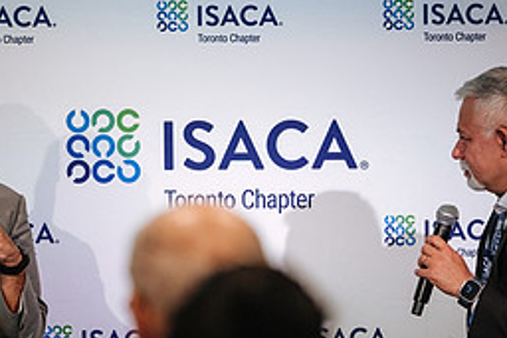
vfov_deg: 2.7
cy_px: 360
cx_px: 218
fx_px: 7102
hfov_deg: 4.1
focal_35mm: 504
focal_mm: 140
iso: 800
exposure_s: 1/80
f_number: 2.8
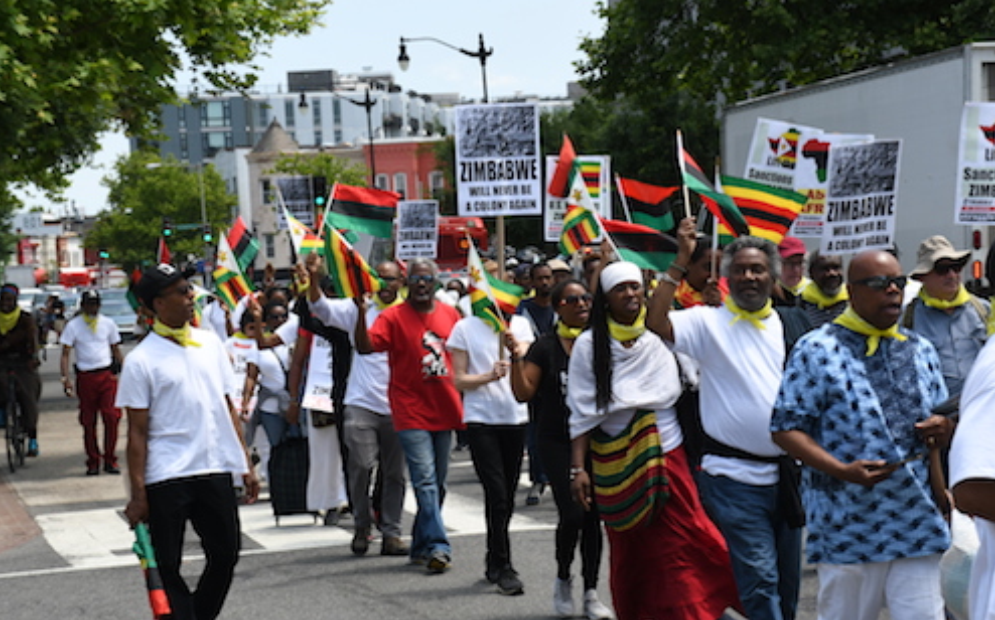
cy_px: 299
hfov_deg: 21.7
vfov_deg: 13.6
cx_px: 500
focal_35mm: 96
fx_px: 2601
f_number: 13
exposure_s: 1/250
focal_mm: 62
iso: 320
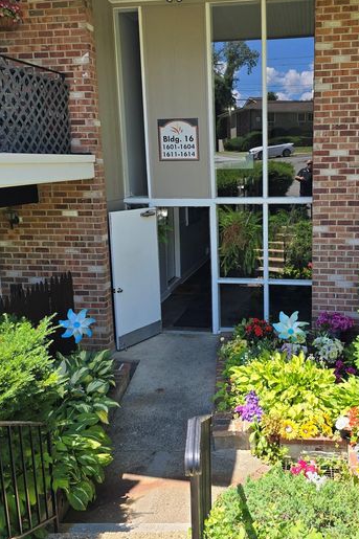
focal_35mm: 31
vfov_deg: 60.2
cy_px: 240
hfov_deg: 41.7
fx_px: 464
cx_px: 243
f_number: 1.7
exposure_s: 1/286
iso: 12
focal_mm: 6.3
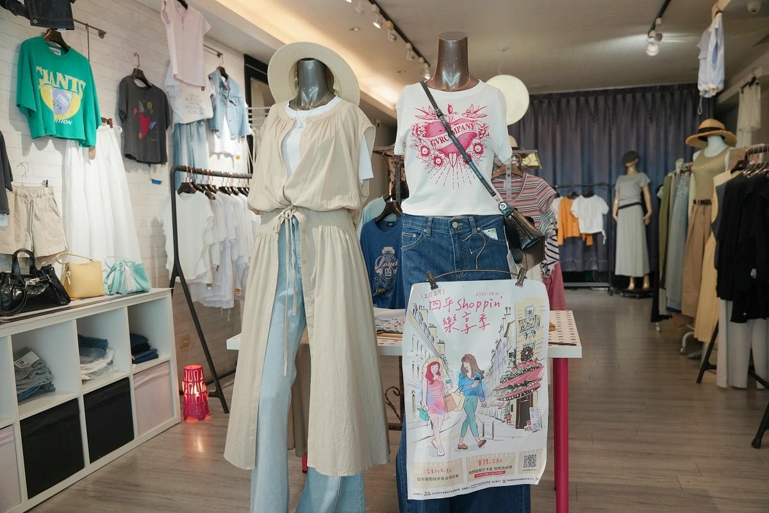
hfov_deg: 65.5
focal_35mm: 28
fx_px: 598
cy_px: 256
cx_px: 384
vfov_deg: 46.4
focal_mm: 28
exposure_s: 1/160
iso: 1000
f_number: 4
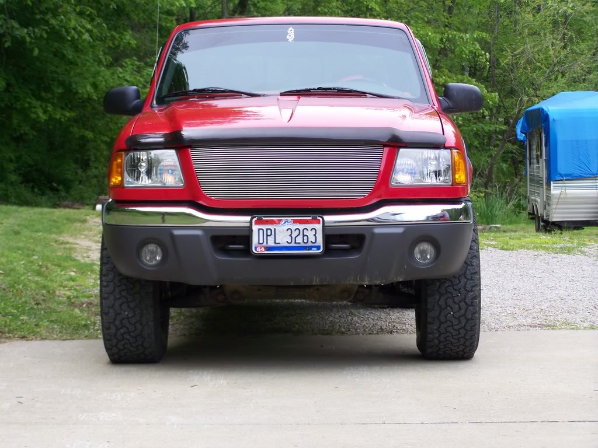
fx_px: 1624
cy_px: 224
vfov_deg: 15.7
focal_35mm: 94
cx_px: 299
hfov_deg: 20.9
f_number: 3.2
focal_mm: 15.6
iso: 64
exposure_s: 1/200
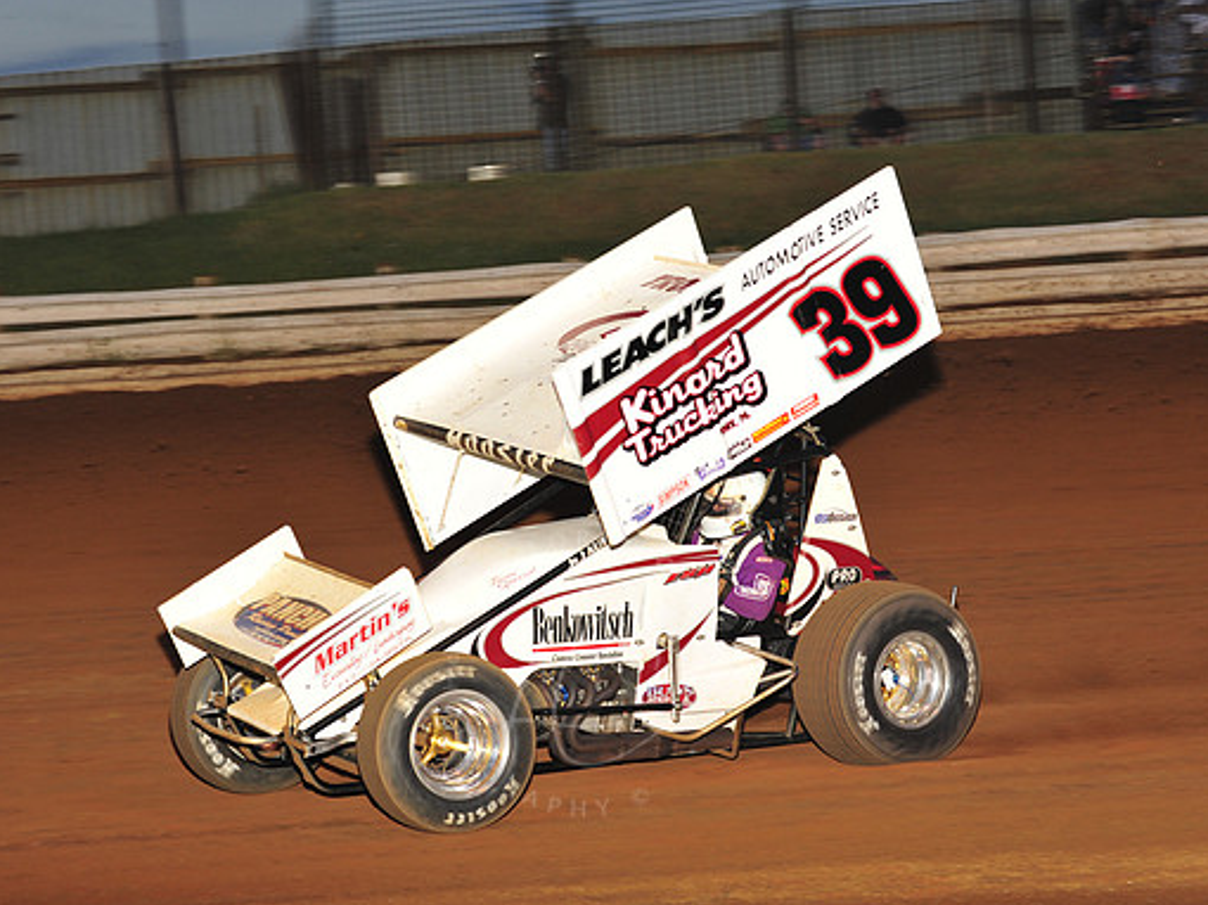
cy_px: 455
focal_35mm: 94
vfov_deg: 15.7
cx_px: 583
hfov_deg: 20.9
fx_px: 3279
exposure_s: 1/320
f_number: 6.3
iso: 800
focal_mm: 86
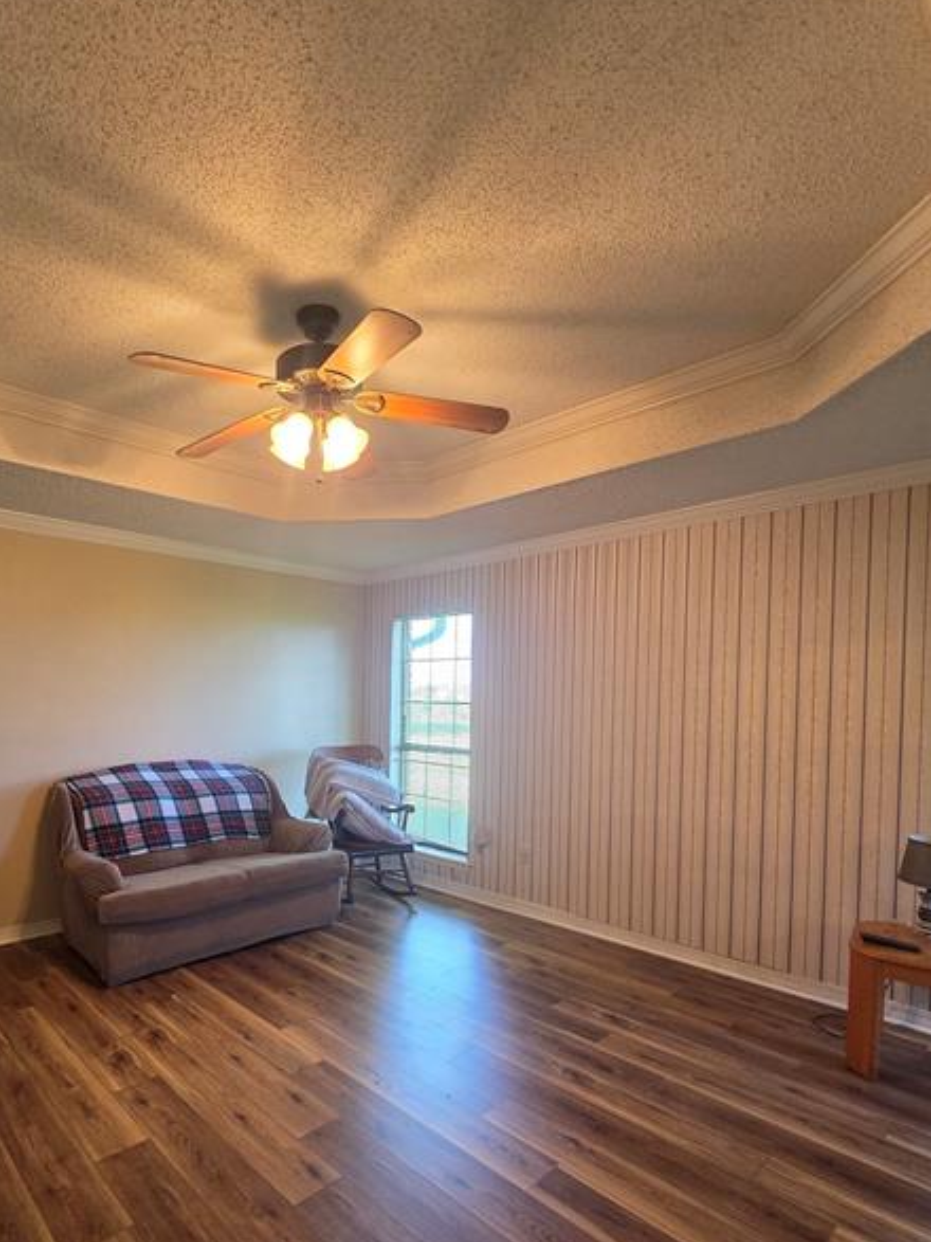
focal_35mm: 17
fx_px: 610
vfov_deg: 90.4
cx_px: 355
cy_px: 715
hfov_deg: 73.6
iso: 400
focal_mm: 2.2
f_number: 2.2
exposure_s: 1/60
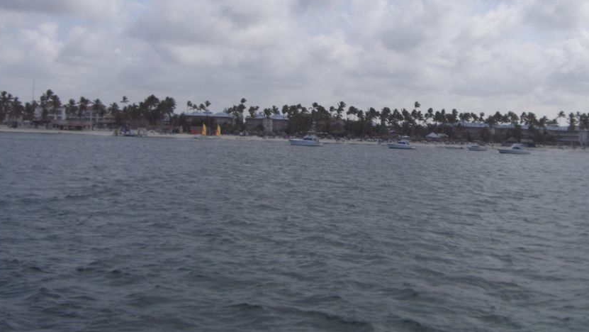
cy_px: 96
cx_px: 353
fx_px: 797
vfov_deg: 23.3
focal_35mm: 51
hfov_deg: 40.4
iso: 64
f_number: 8
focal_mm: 6.2
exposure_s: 1/250
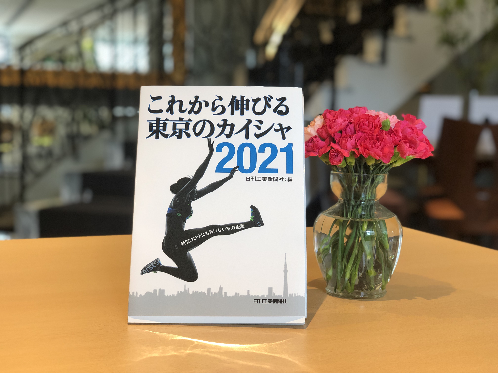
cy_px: 186
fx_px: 748
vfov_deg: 28.0
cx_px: 249
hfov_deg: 36.8
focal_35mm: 52
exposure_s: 1/50
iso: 50
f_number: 2.4
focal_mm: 6
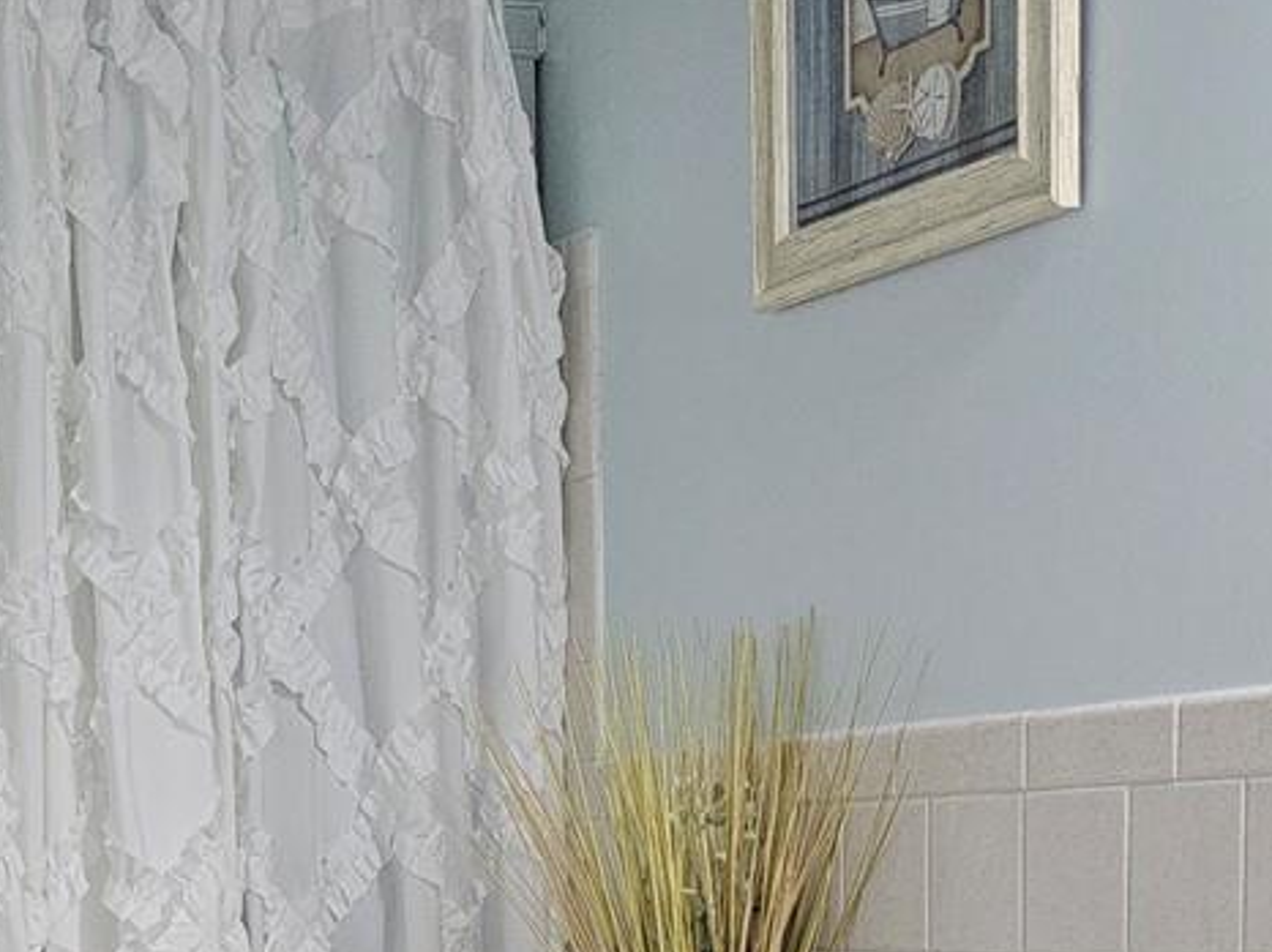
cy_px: 1228
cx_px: 287
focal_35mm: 79
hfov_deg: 24.4
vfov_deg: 17.5
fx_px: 2901
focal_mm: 6.3
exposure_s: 1/60
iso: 100
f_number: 1.7
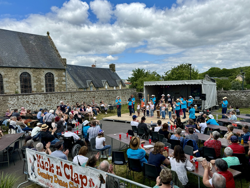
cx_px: 137
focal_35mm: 27
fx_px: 195
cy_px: 98
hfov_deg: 65.2
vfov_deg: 51.3
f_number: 1.78
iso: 80
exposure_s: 1/5348
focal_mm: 6.76
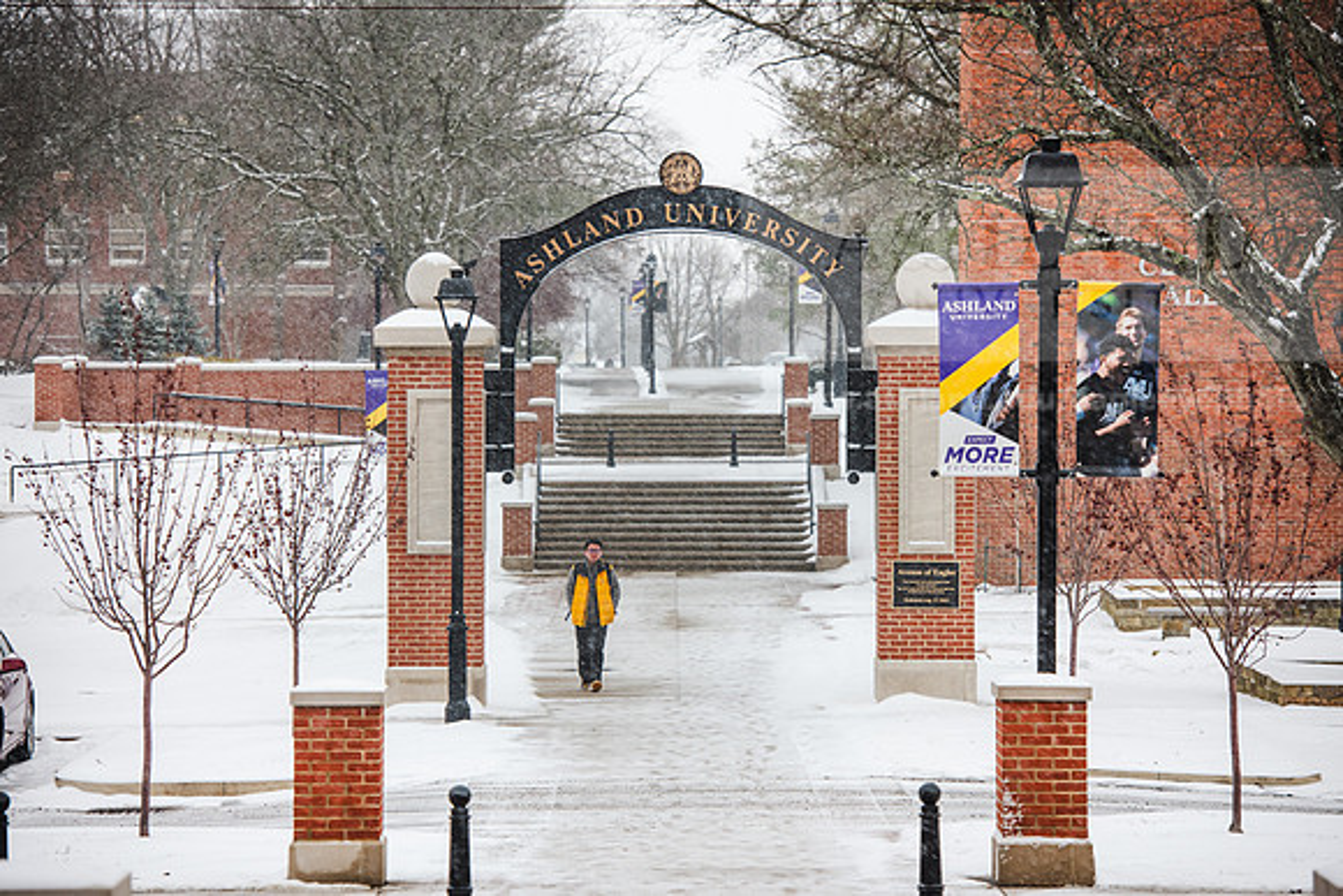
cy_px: 448
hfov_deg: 15.2
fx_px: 5037
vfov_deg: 10.2
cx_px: 672
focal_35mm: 135
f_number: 5
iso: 320
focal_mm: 135
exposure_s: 1/160
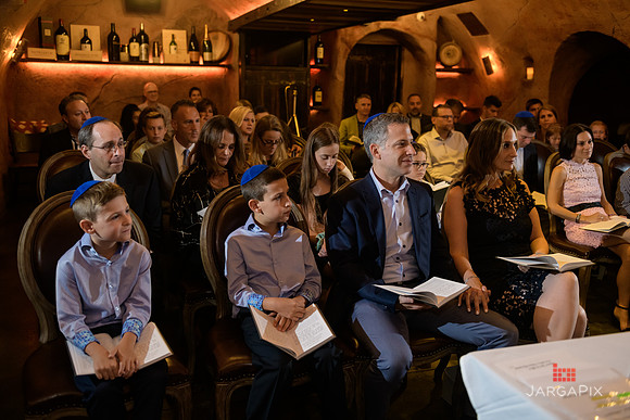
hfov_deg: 54.4
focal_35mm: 35
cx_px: 315
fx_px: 613
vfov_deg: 37.9
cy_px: 210
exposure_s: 1/125
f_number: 3.2
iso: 1600
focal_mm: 35
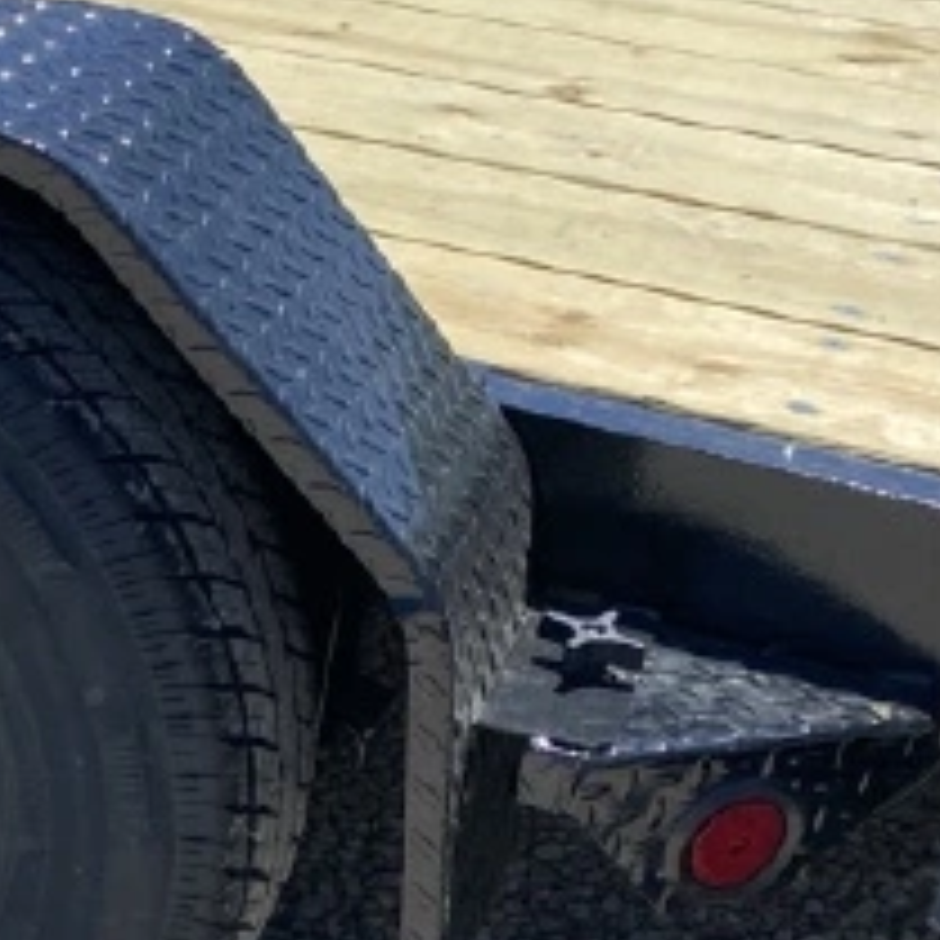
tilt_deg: -28.2
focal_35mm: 88
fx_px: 2704
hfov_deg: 17.6
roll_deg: +0.2
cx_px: -486
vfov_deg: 19.7
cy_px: 585
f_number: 1.8
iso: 32
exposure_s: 1/3125
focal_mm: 4.25
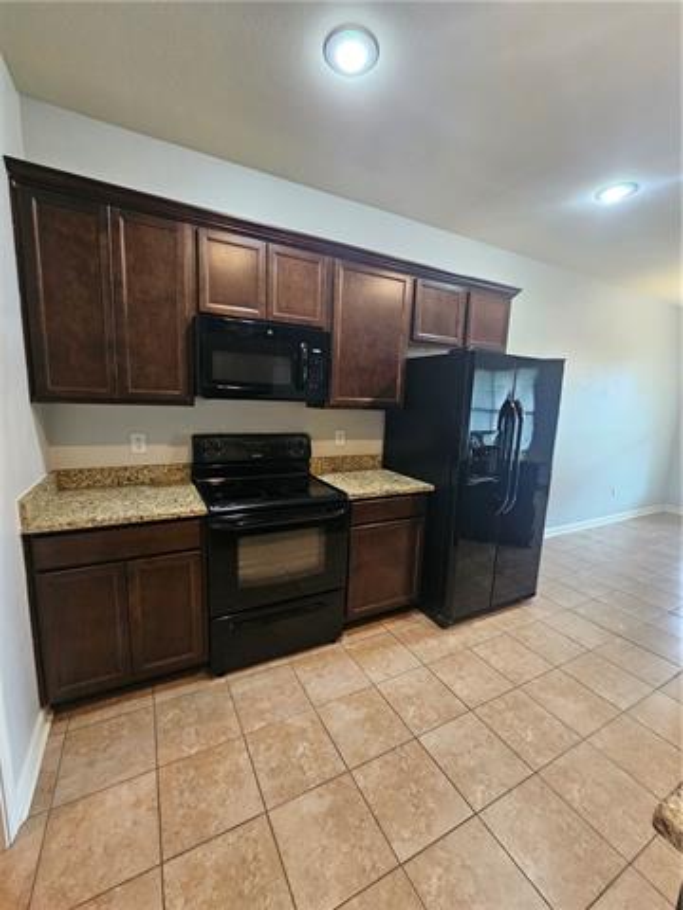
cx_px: 342
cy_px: 455
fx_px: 342
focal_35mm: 13
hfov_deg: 89.9
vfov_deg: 106.2
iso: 400
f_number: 2.2
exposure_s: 1/30
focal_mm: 2.2
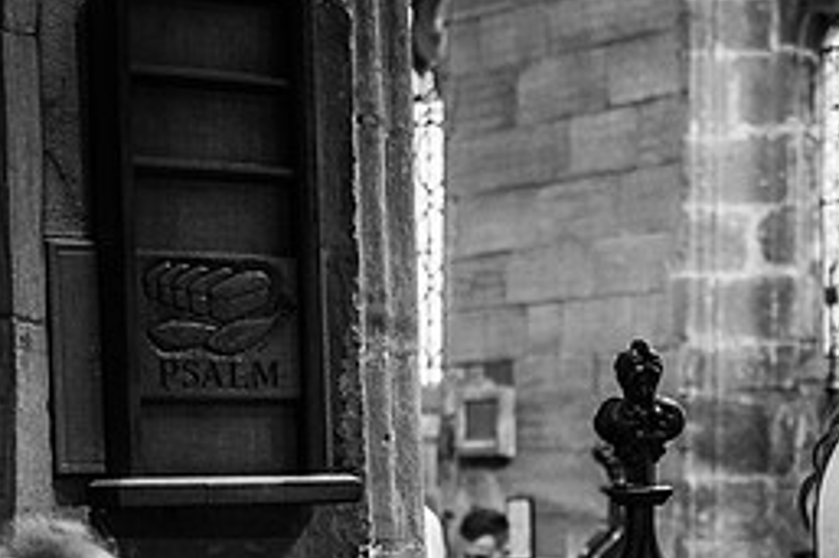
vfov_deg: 11.1
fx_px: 2841
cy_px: 565
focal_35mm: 122
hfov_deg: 16.5
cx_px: 800
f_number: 2.8
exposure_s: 1/200
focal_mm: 54
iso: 1400
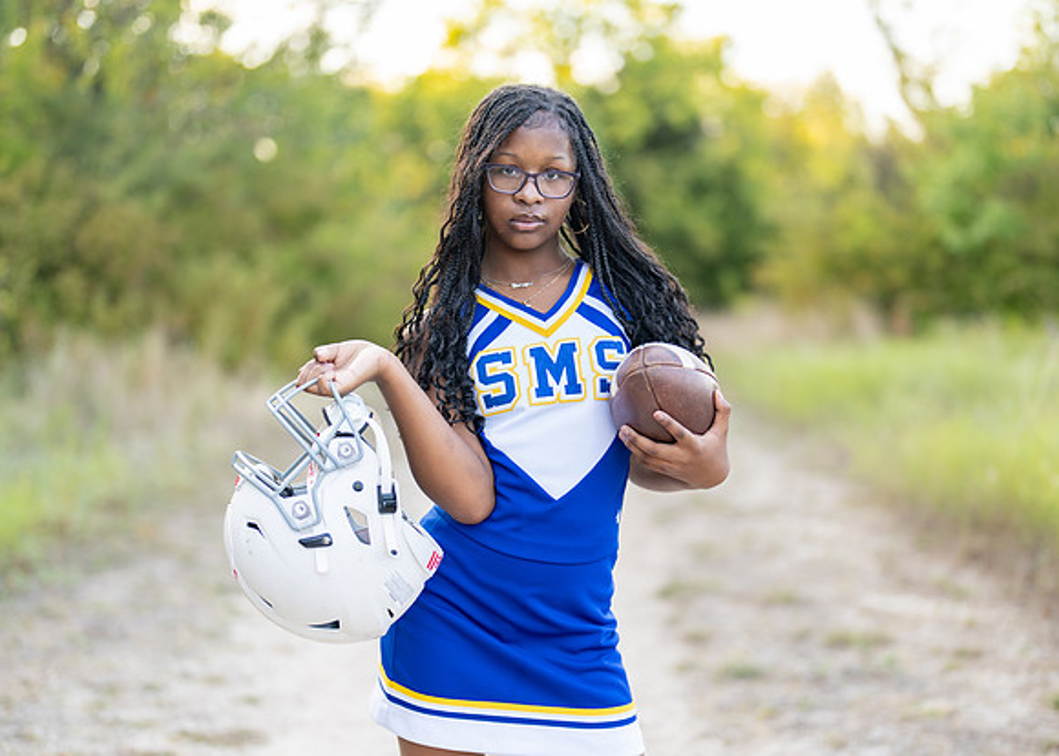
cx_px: 542
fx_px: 1709
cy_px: 409
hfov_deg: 34.4
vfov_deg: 24.9
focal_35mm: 57
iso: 100
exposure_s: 1/500
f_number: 1.2
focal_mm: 50
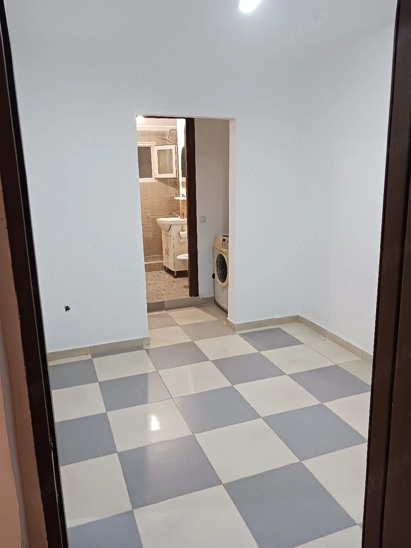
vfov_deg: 65.3
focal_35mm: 27
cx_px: 206
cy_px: 274
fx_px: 427
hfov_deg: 51.4
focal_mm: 4
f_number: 1.8
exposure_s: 1/25.1
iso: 500
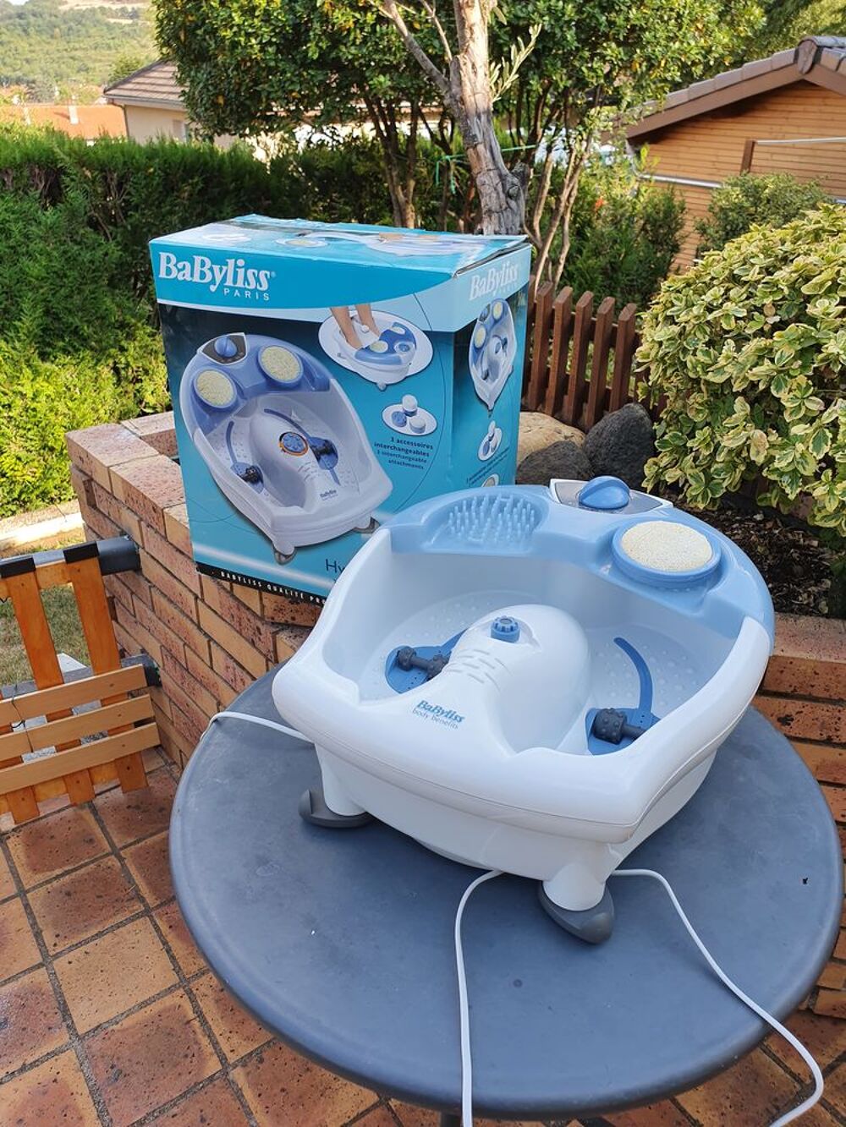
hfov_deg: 53.1
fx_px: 847
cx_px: 423
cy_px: 564
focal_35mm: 26
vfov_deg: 67.3
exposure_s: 1/460
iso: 50
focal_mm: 4.32
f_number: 2.4
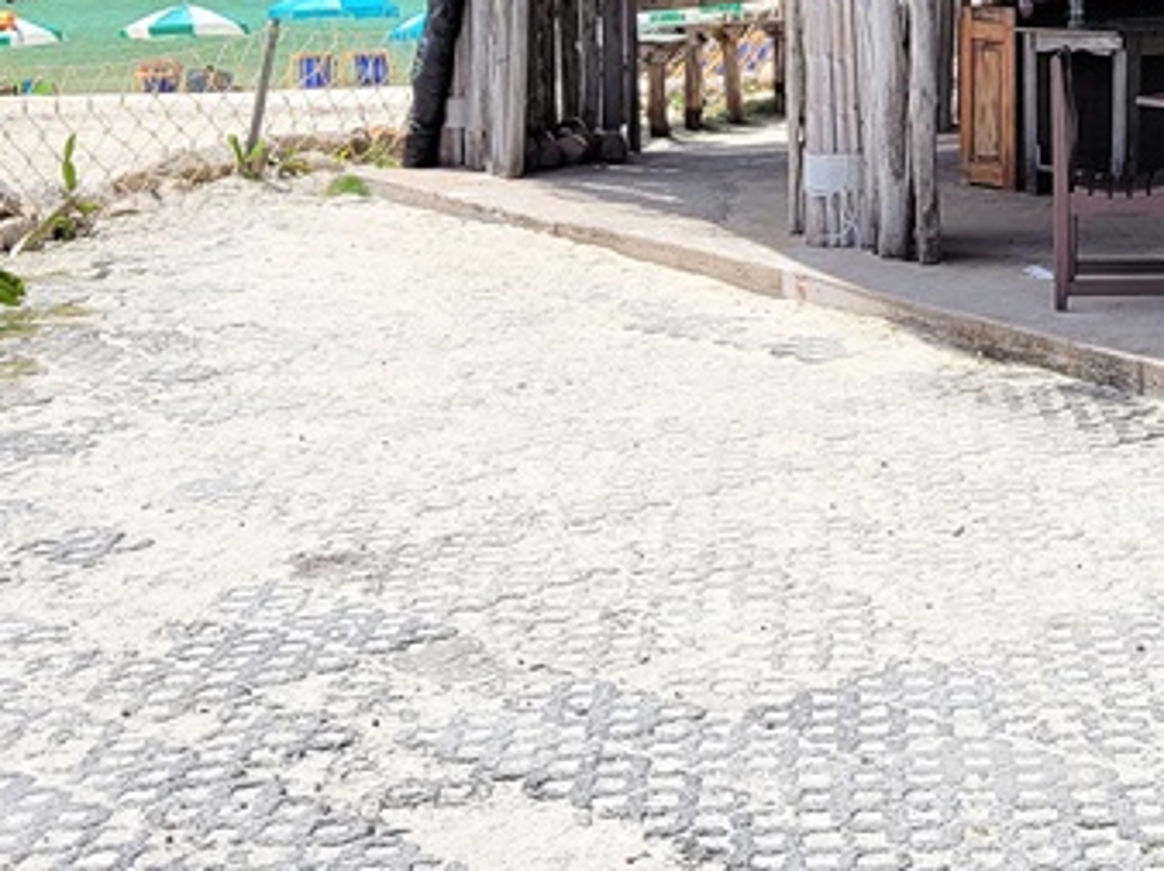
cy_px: -124
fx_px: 2587
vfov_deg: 18.3
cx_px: 1174
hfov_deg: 24.2
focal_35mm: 77
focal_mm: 5.4
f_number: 1.8
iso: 40
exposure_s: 1/2192
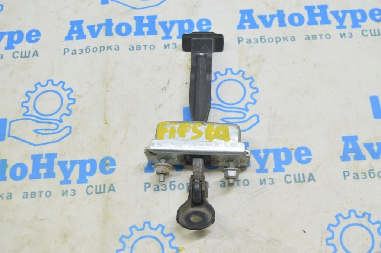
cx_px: 190
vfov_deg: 26.4
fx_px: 539
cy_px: 126
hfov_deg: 38.9
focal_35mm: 51
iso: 400
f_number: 5.6
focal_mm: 34
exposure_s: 1/20
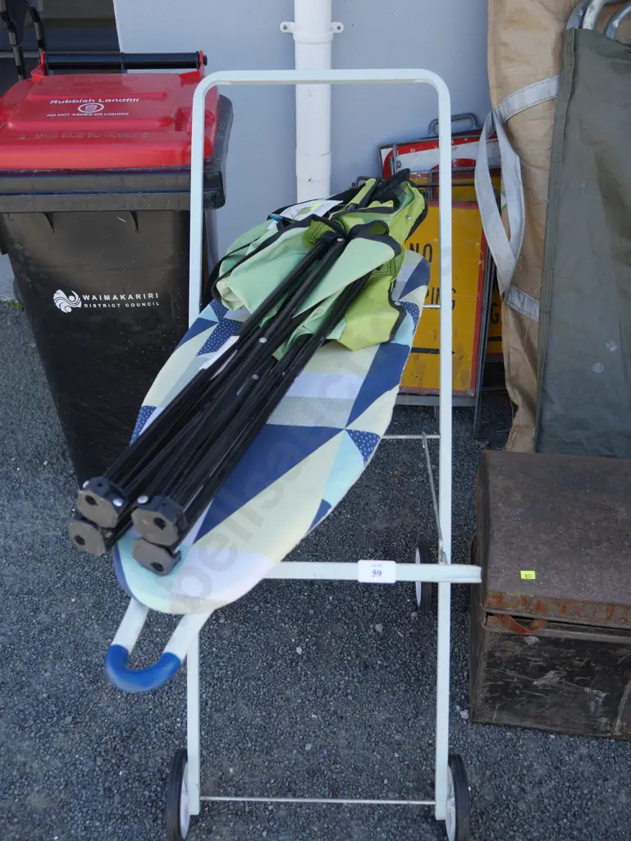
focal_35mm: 32
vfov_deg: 56.8
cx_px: 316
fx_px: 777
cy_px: 420
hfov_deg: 44.2
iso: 200
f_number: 4
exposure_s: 1/250
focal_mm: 16
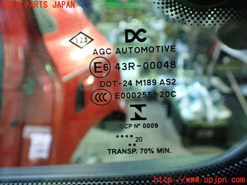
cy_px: 92
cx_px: 124
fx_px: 214
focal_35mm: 30
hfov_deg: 60.0
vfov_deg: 46.8
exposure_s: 1/30
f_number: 2.3
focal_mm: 5.4
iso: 1000
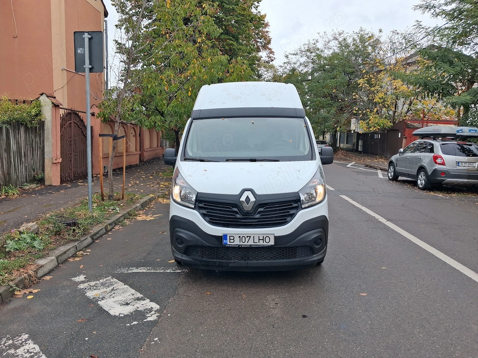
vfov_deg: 51.4
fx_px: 373
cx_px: 239
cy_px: 179
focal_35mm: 27
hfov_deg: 65.3
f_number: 1.8
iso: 25
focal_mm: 4
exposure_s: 1/199
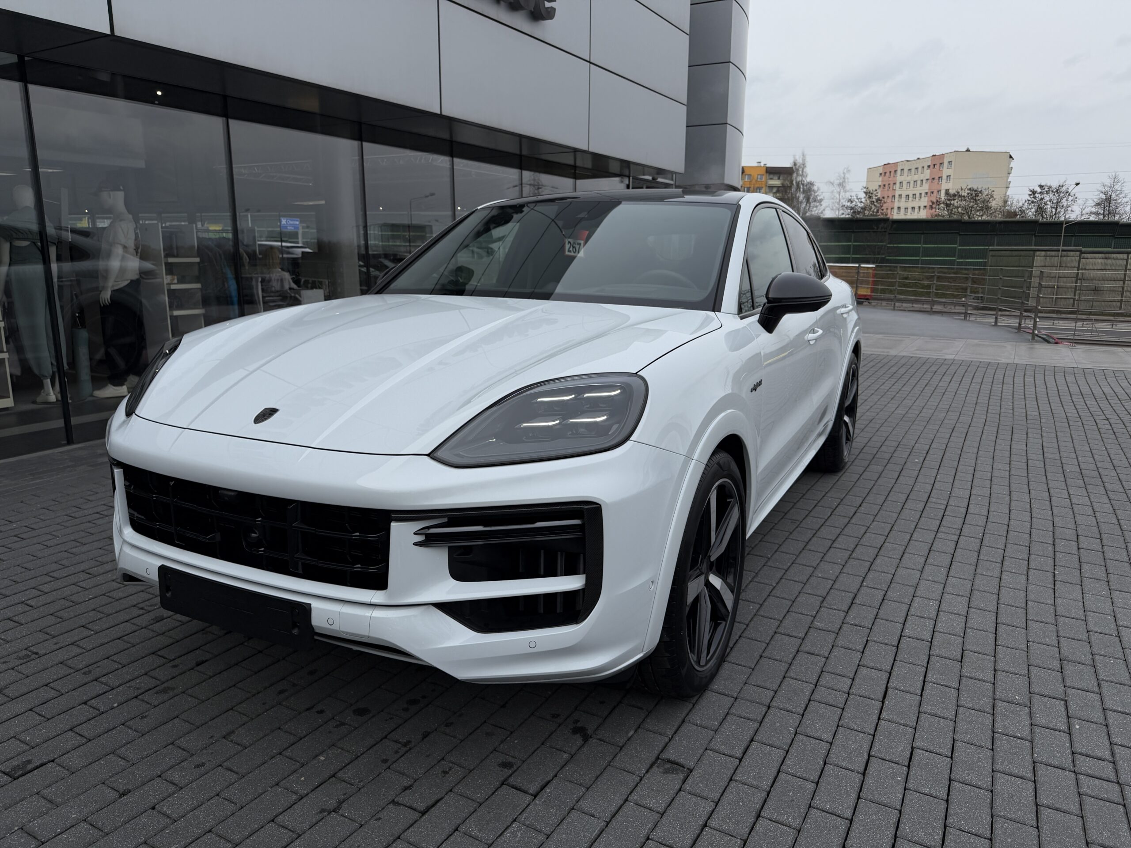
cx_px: 566
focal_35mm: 24
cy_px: 424
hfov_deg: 71.6
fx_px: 784
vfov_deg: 56.8
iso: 80
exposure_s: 1/5319
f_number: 1.78
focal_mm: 6.76
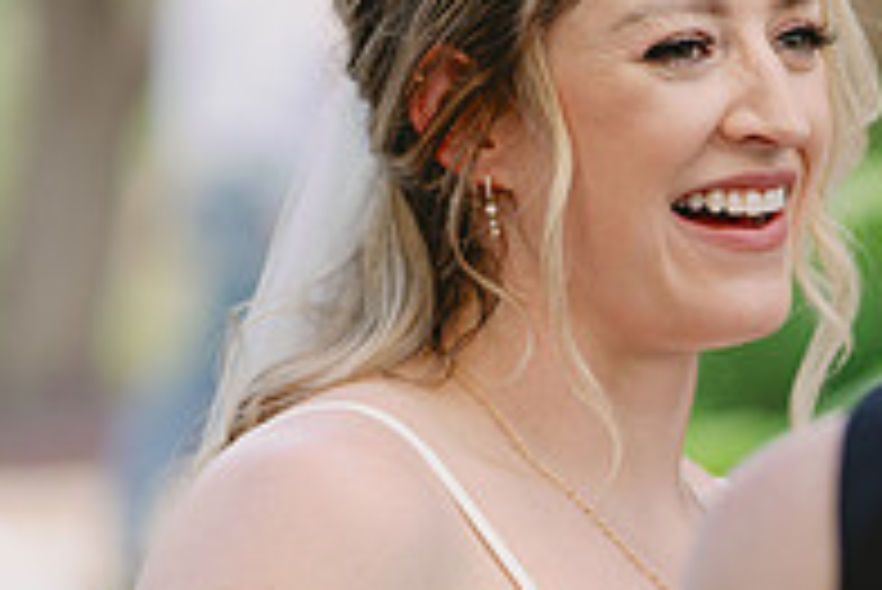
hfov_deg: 4.9
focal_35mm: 421
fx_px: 10322
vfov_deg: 3.3
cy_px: 556
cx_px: 968
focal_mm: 142
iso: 400
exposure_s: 1/125
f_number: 3.2
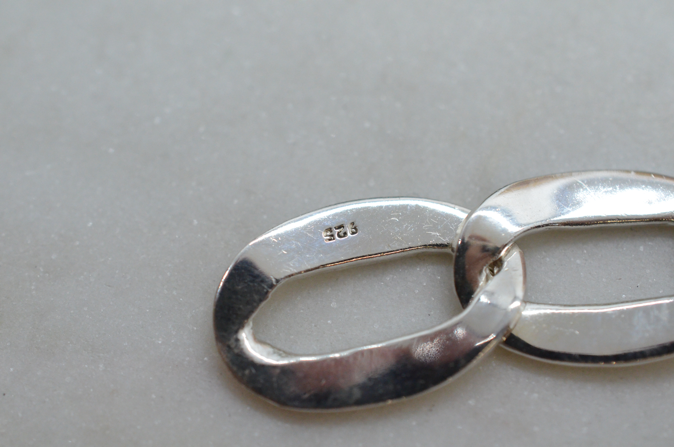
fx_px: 1121
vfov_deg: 22.5
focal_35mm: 60
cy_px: 224
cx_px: 337
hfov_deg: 33.5
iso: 2500
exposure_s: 1/1000
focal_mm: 40
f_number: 6.3
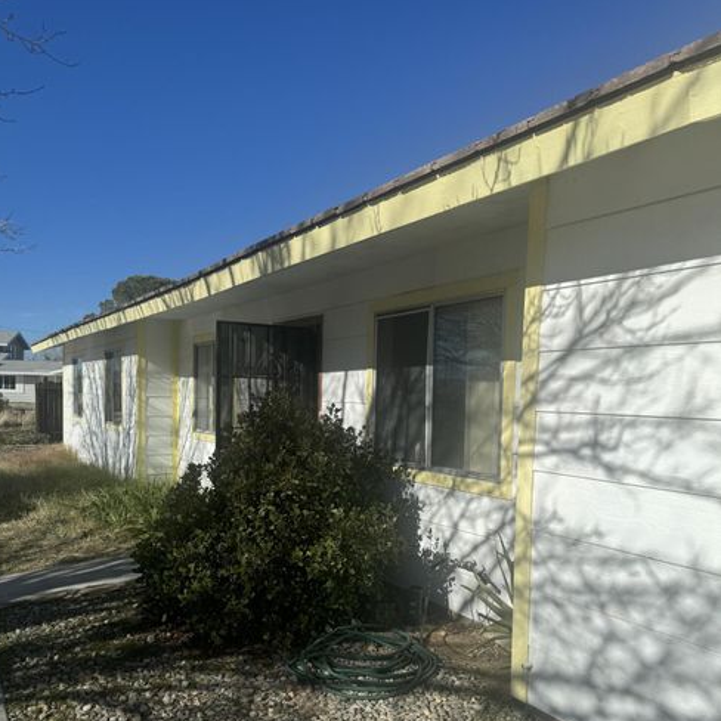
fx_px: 683
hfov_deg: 55.6
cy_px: 440
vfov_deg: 55.1
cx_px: 353
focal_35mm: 29
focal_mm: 6.76
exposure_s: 1/7937
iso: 80
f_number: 1.78
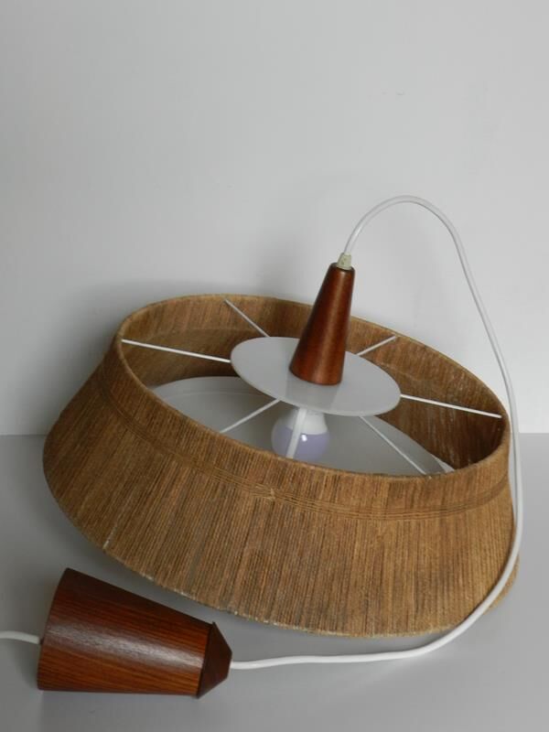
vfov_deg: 32.2
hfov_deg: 24.4
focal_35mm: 60
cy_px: 366
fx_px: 1269
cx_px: 274
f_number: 4.6
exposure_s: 1/30
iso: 250
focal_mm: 10.7
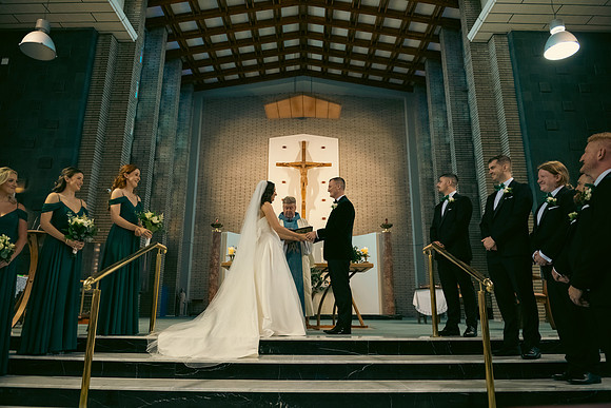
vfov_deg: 53.2
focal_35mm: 24
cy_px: 204
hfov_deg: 73.7
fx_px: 407
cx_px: 306
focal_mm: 24
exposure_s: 1/160
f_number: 3.5
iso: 1000
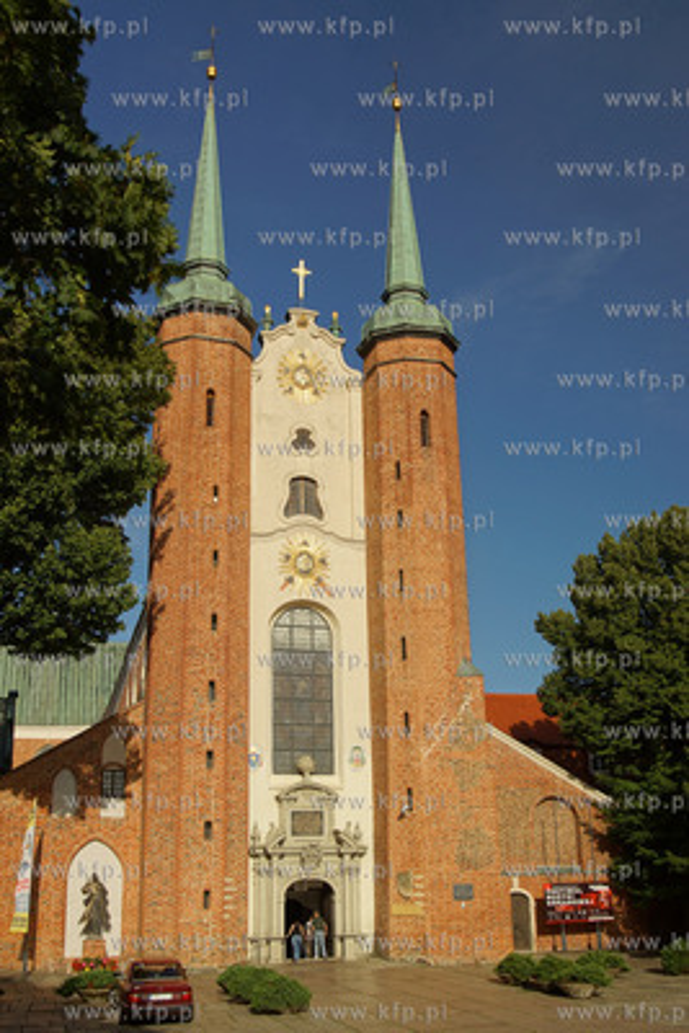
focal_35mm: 36
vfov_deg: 53.1
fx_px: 1033
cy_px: 516
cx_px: 344
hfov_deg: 36.9
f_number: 5.6
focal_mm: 24
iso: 100
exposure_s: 1/500
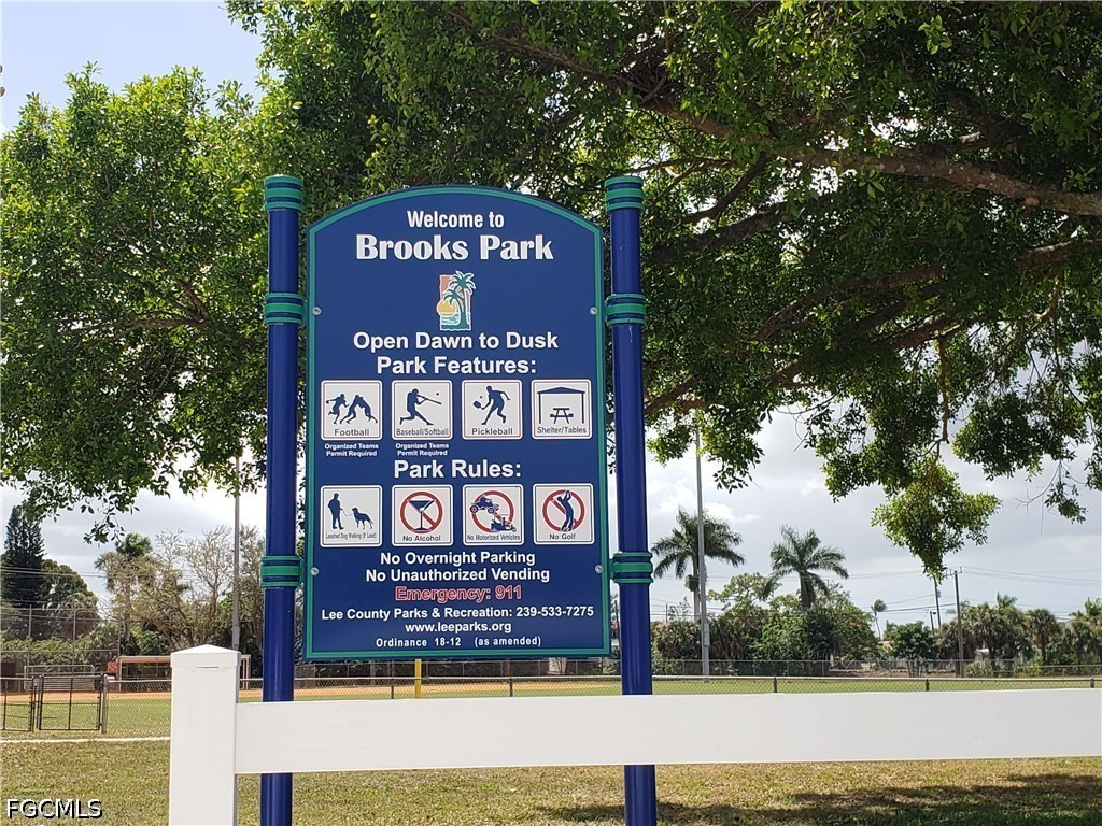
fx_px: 828
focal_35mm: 26
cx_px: 551
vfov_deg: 53.1
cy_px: 413
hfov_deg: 67.3
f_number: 2.4
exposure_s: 1/1266
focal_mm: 4.3
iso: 50
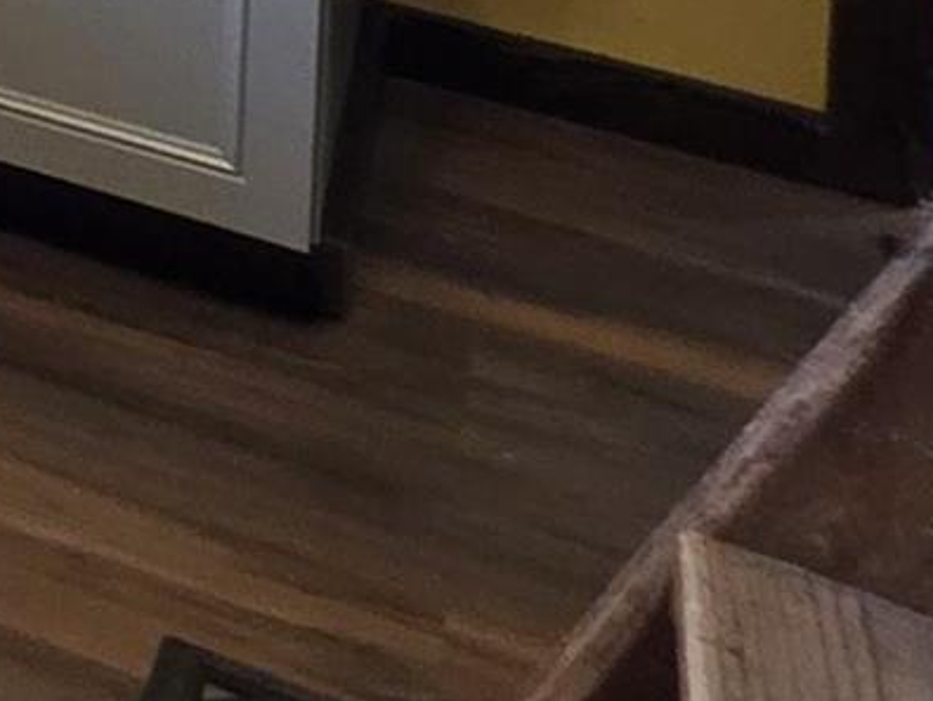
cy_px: -1220
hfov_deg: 11.6
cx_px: -1807
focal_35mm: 101
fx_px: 2725
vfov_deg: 11.1
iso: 200
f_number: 1.9
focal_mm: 2.2
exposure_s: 1/60
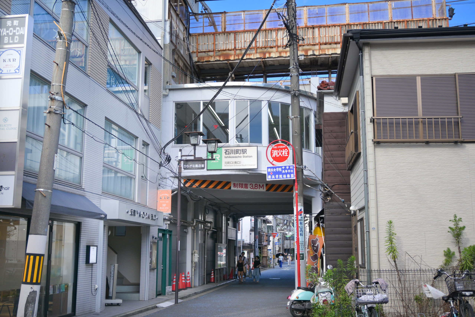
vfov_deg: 34.2
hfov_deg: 49.6
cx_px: 238
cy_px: 158
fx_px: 515
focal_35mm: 39
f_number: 4.5
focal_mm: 26
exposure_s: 1/320
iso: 100
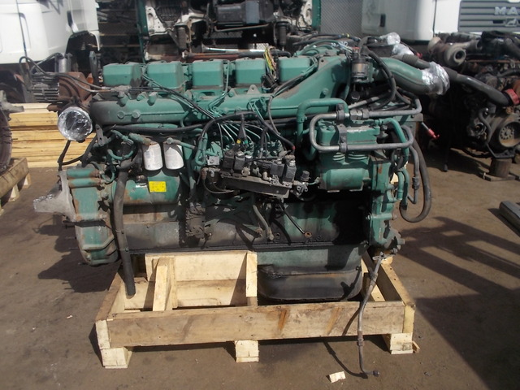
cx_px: 260
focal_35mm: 29
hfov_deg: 61.7
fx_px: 436
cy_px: 195
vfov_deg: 48.2
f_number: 3.3
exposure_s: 1/800
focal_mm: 4.1
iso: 80
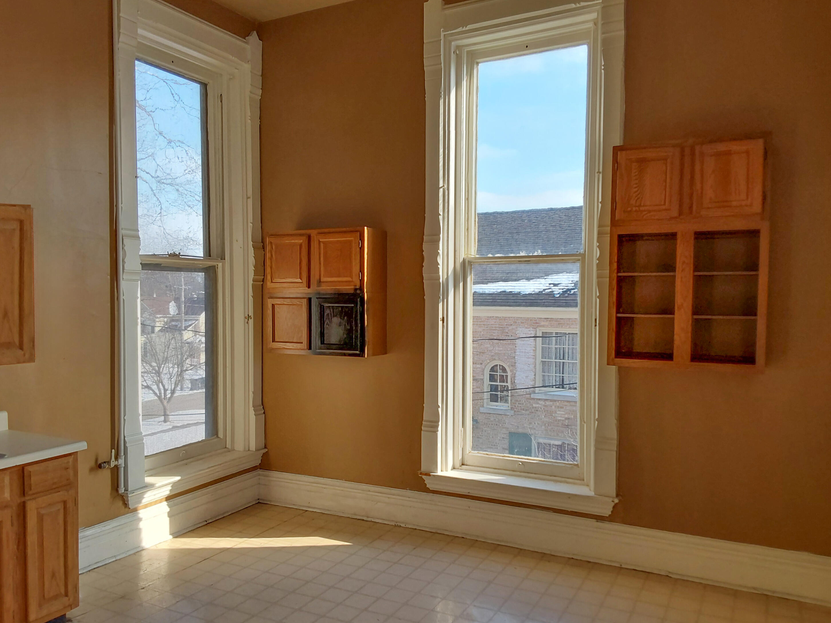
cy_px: 319
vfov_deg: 48.2
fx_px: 696
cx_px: 402
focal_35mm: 29
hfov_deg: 61.7
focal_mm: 2.91
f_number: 1.9
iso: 50
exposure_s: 1/612
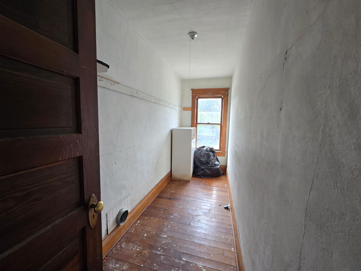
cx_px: 180
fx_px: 136
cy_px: 136
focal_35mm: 13
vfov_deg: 89.9
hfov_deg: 106.2
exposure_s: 1/60
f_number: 2.2
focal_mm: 2.2
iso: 80
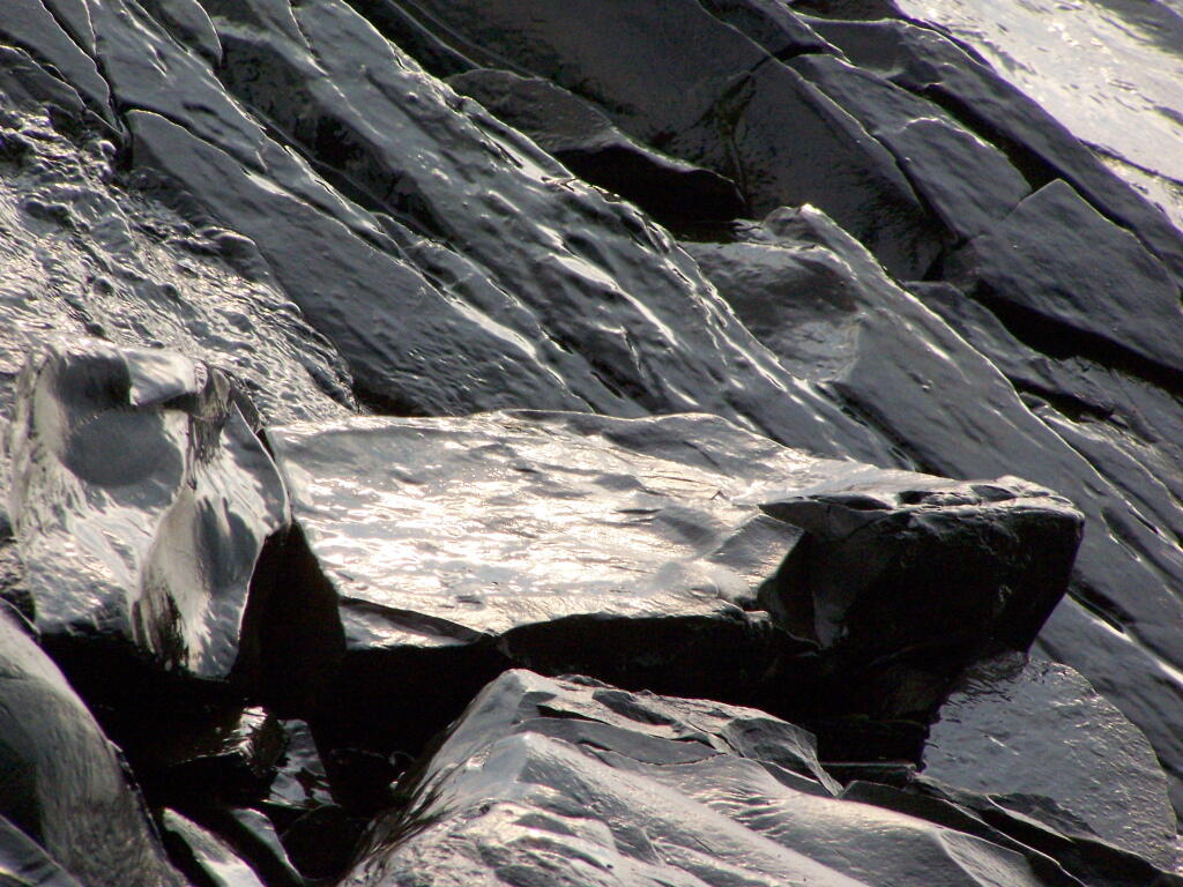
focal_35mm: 380
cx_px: 592
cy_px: 444
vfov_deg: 3.9
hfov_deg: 5.2
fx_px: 12986
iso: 400
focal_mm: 63
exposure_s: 1/640
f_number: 5
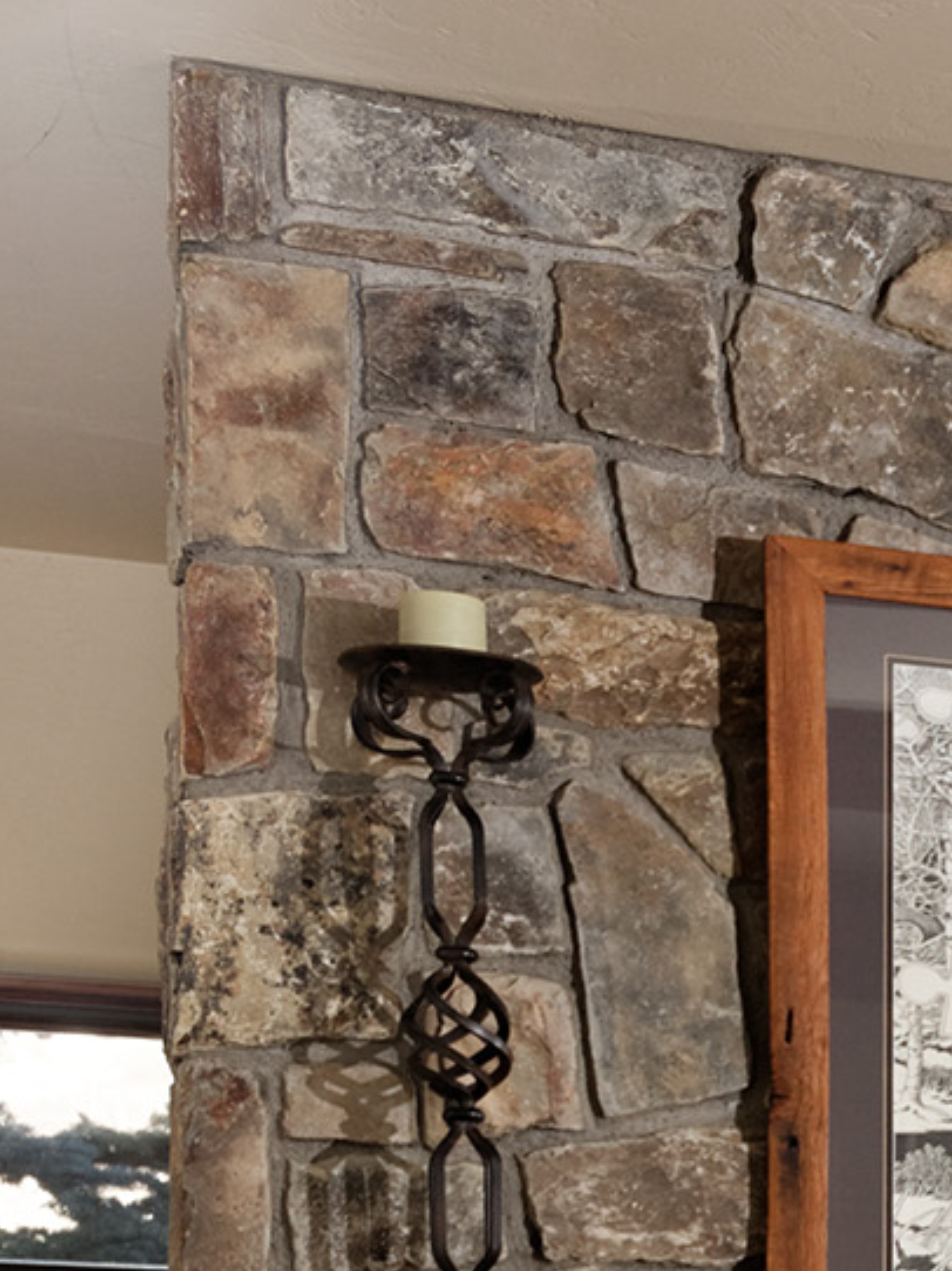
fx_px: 4220
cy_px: 2085
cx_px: 2910
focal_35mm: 115
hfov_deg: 9.7
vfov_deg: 15.4
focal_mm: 24
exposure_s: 1/40
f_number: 6.3
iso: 200
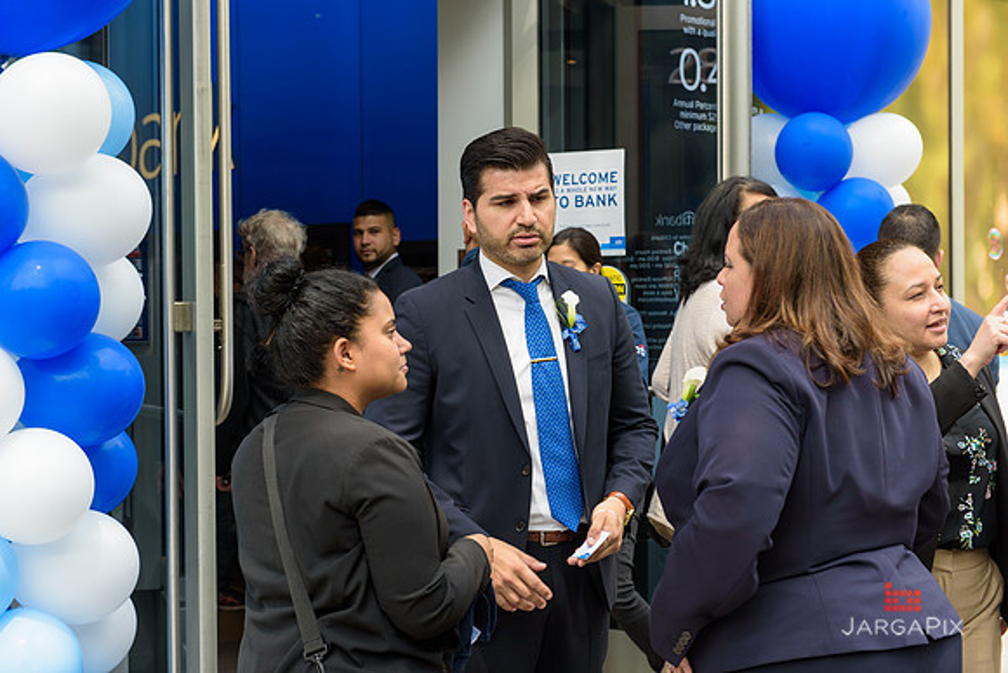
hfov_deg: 32.4
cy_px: 336
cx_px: 504
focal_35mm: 62
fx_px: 1736
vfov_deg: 21.9
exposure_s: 1/250
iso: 200
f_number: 5
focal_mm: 62
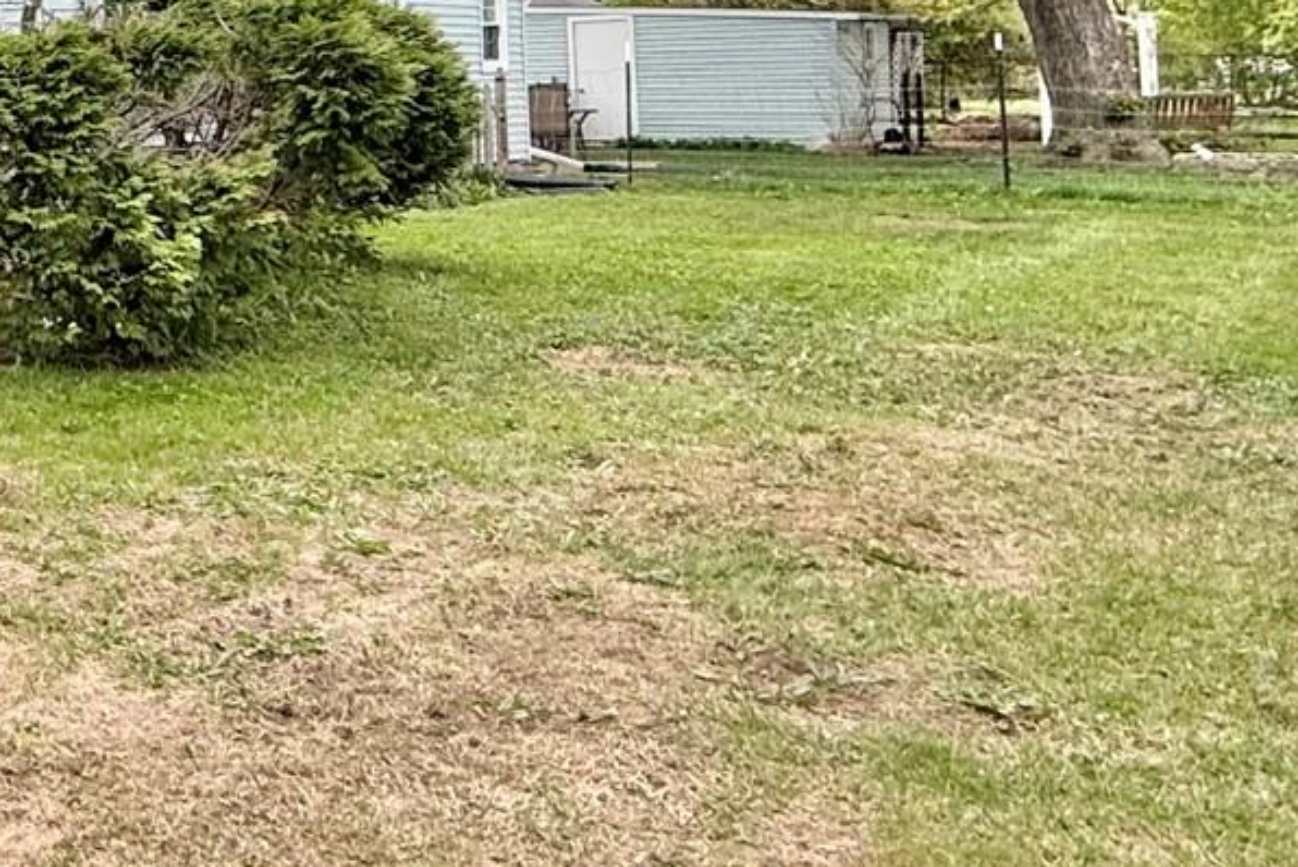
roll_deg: +1.2
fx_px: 1804
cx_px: -479
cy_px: 59
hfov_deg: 29.7
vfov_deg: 26.0
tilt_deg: +1.9
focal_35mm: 50
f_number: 2.2
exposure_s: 1/164
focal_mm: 2.22
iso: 64
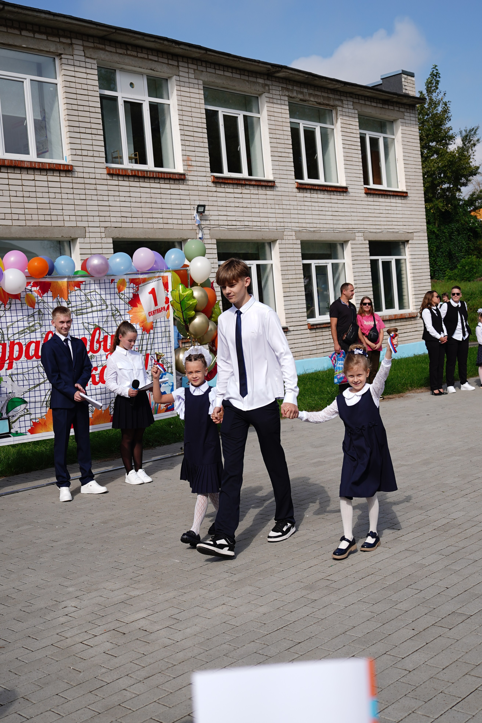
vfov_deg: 46.4
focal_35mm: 42
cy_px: 362
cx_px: 241
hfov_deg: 31.9
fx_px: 843
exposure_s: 1/1250
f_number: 3.2
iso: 80
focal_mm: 28
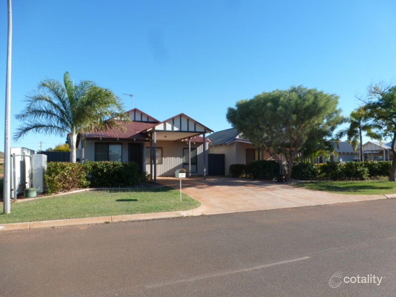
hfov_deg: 71.6
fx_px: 275
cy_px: 148
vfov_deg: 56.8
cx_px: 198
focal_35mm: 24
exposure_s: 1/400
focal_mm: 4.3
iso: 100
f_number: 4
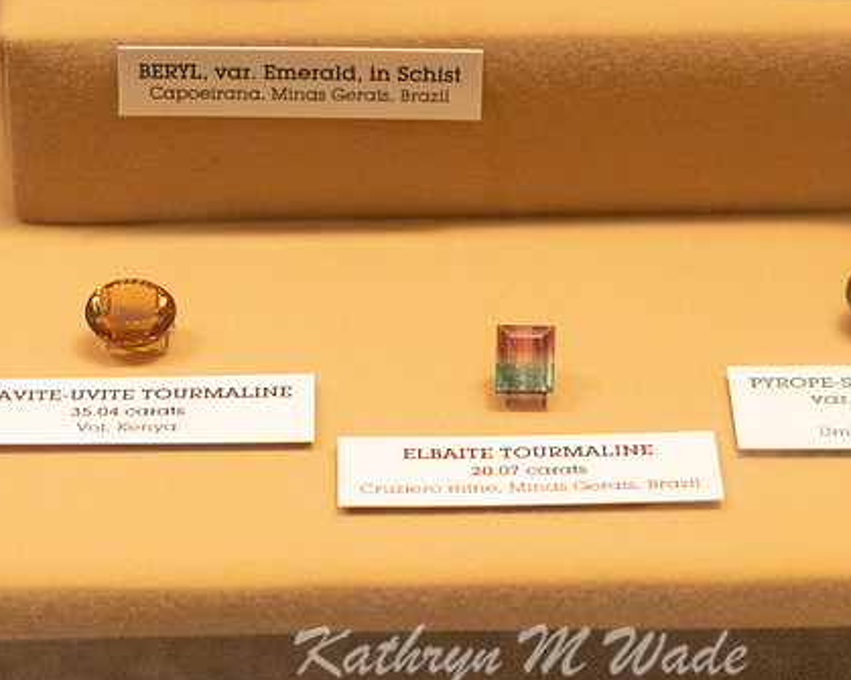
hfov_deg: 14.3
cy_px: 356
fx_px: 3399
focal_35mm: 135
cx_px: 523
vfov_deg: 11.4
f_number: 5.6
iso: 4000
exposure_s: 1/80
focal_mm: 87
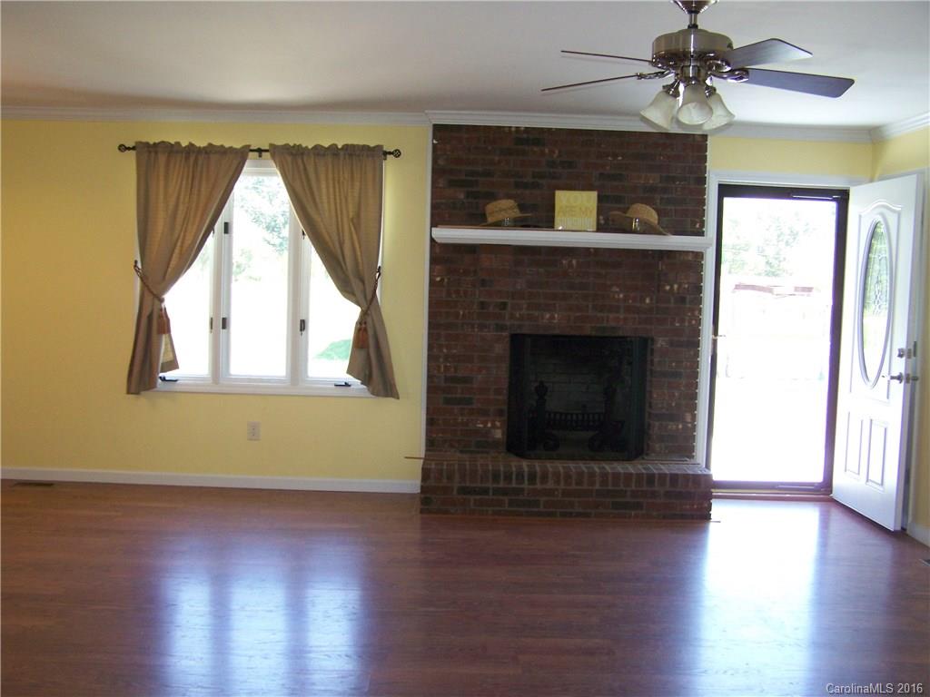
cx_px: 465
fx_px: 1021
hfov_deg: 49.0
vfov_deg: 37.7
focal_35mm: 38
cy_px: 348
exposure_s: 1/80
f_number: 2.8
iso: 160
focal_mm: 6.3
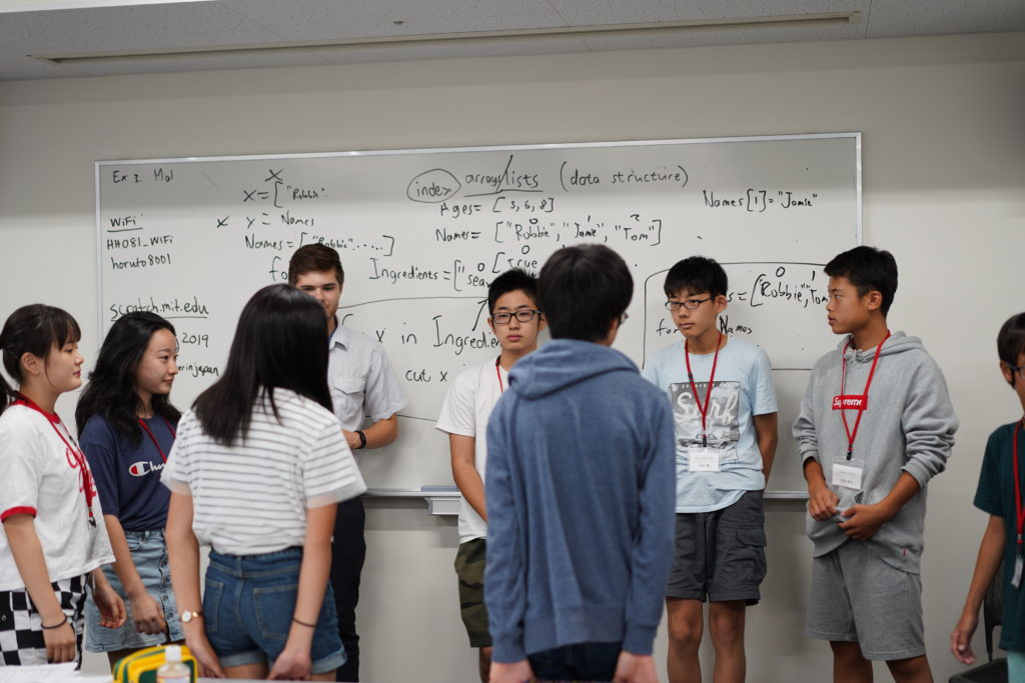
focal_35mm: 55
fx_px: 1566
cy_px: 342
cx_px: 512
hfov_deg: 36.2
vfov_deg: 24.6
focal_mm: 55
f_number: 2
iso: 100
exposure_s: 1/60
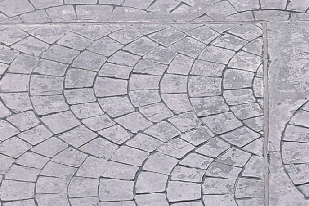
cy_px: 349
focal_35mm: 458
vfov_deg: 3.0
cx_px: 211
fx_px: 3931
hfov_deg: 4.5
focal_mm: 70
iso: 400
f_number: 4.5
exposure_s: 1/320
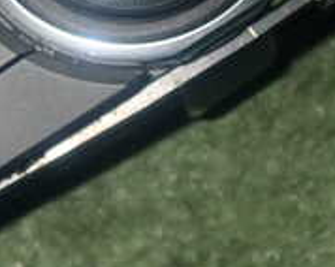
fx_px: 1436
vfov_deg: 10.5
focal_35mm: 145
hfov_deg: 13.2
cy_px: -38
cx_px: 49
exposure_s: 1/40
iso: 500
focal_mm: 7.84
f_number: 9
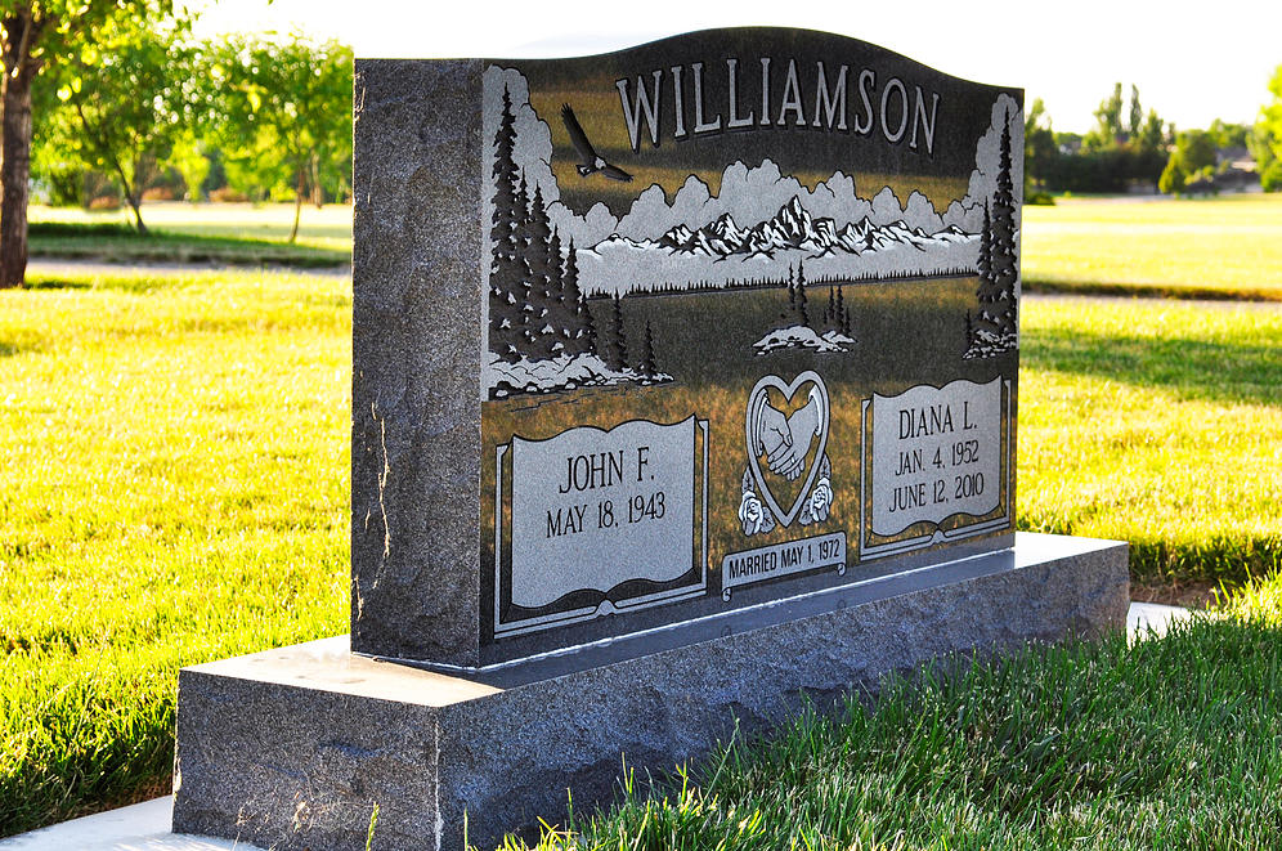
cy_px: 426
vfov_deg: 20.1
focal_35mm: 68
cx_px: 641
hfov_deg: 29.9
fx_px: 2400
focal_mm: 45
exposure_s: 1/125
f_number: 9
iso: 200
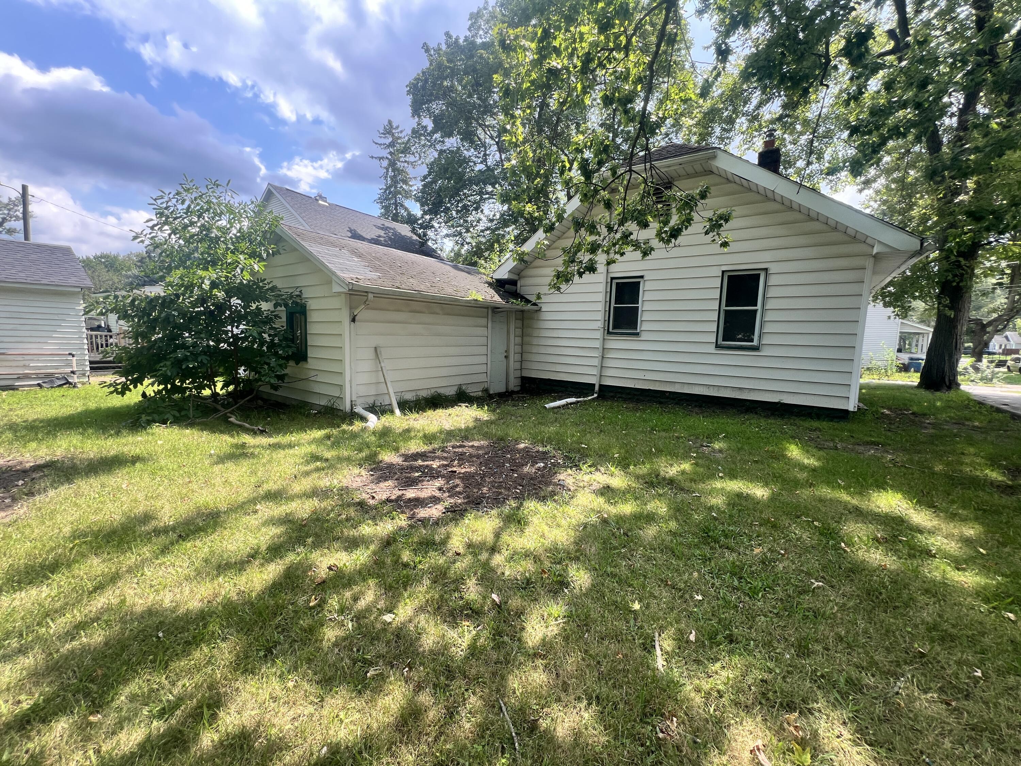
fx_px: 383
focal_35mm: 13
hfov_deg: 106.2
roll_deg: -2.1
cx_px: 510
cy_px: 383
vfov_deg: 89.9
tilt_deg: -6.0
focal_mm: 1.57
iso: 32
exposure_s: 1/286
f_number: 1.8
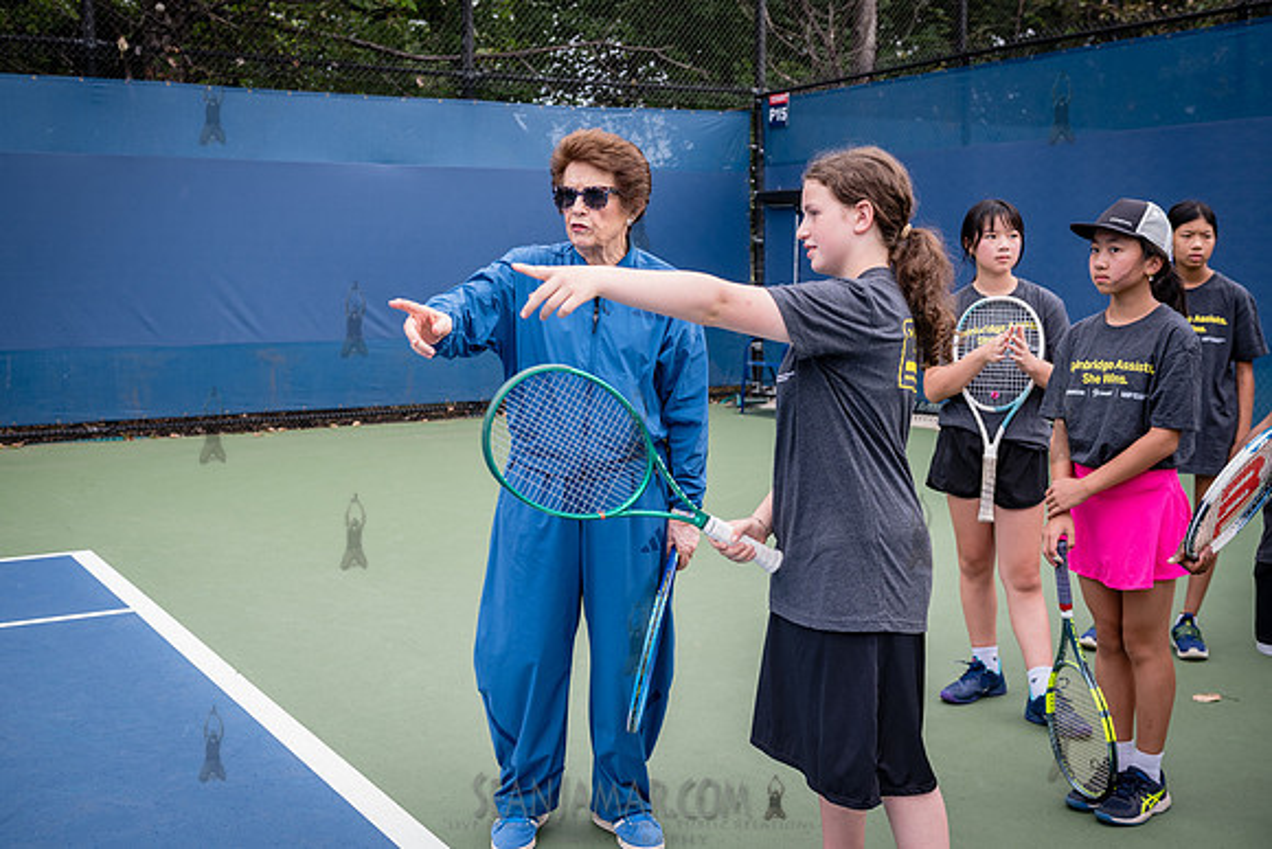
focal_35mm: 41
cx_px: 636
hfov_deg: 47.3
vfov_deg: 32.6
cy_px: 424
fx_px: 1452
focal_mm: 40
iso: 400
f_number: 4.5
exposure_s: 1/500
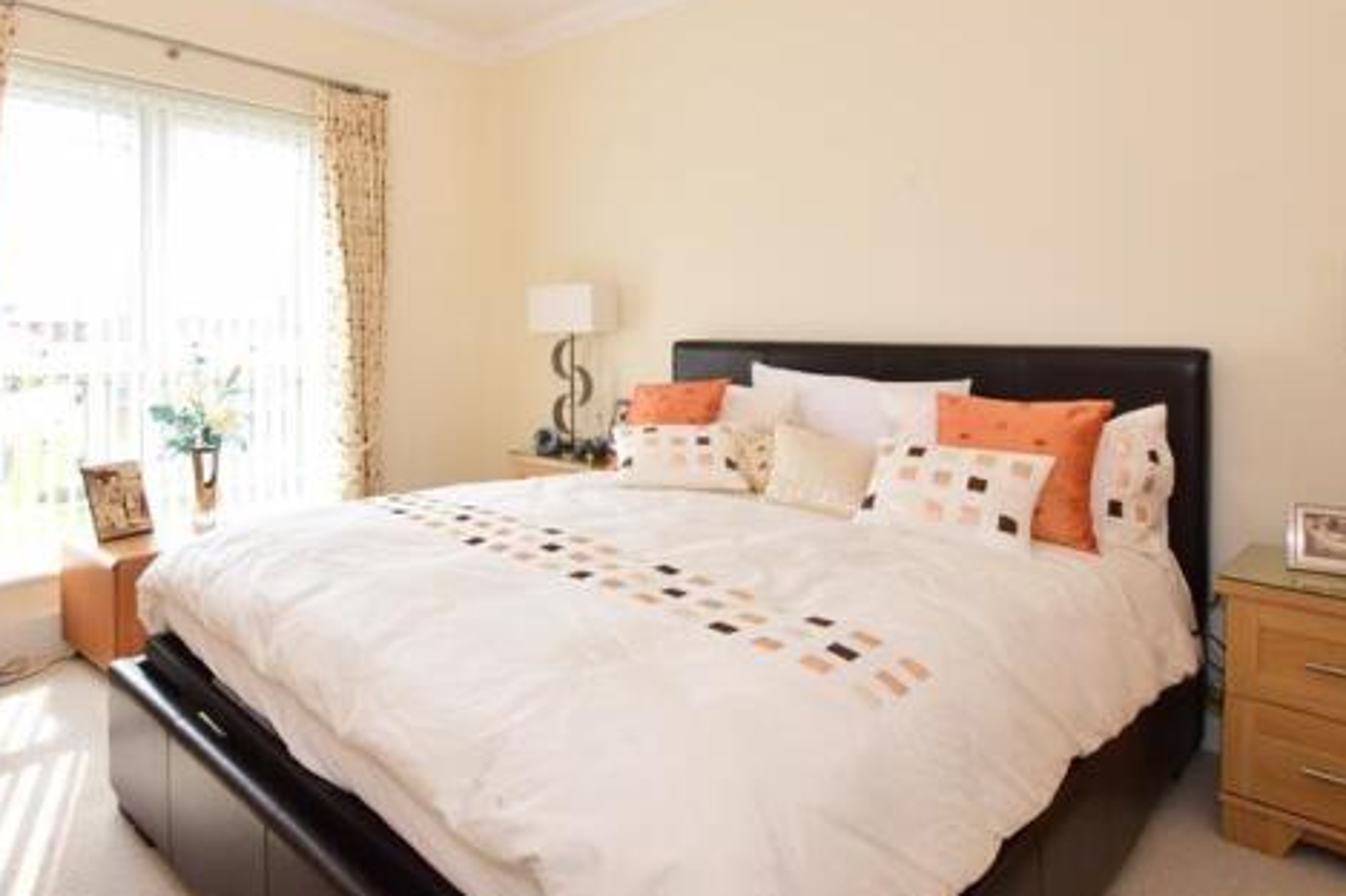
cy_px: 326
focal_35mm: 21
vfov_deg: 58.5
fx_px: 785
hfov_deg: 79.7
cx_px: 502
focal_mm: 10
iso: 400
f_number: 22
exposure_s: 1/20
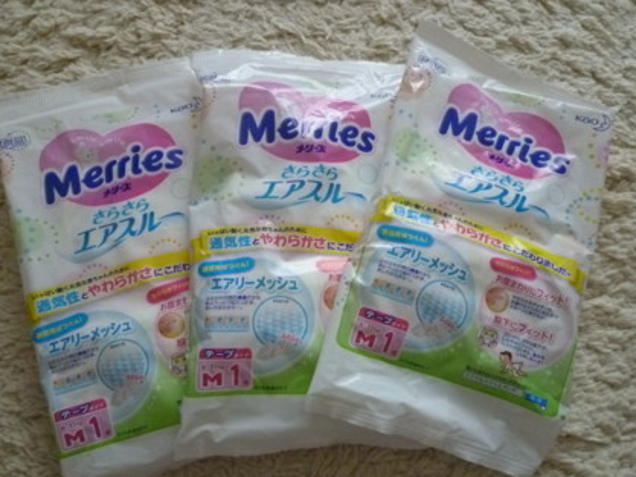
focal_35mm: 27
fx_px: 496
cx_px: 317
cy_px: 253
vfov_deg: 51.3
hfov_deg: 65.3
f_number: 2.8
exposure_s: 1/15
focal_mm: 4.5
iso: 800
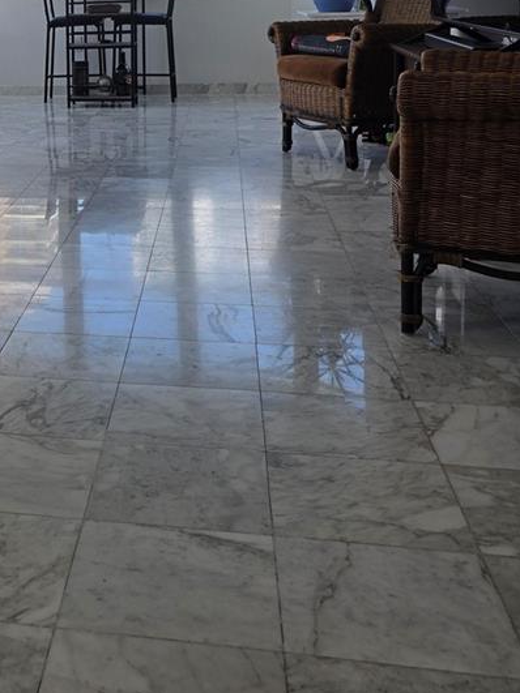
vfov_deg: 35.0
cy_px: 85
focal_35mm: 52
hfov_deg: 26.1
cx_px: -39
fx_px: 1042
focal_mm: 6.25
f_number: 1.7
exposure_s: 1/359
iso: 25
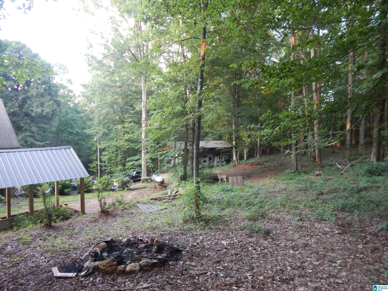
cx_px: 194
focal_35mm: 22
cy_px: 146
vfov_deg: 61.1
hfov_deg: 76.4
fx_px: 247
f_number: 3
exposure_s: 1/30
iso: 320
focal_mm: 4
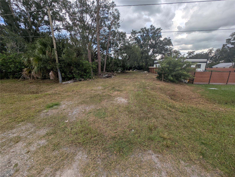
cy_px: 88
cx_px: 118
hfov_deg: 110.5
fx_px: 82
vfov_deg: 94.6
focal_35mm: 12
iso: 36
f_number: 1.95
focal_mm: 2.23
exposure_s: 1/1229
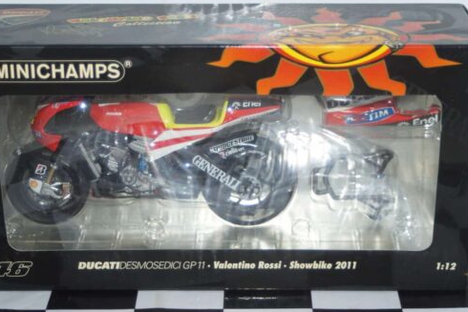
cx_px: 251
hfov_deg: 24.6
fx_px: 1074
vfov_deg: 16.5
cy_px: 146
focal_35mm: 83
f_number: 4.5
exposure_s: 1/80
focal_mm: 45
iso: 250
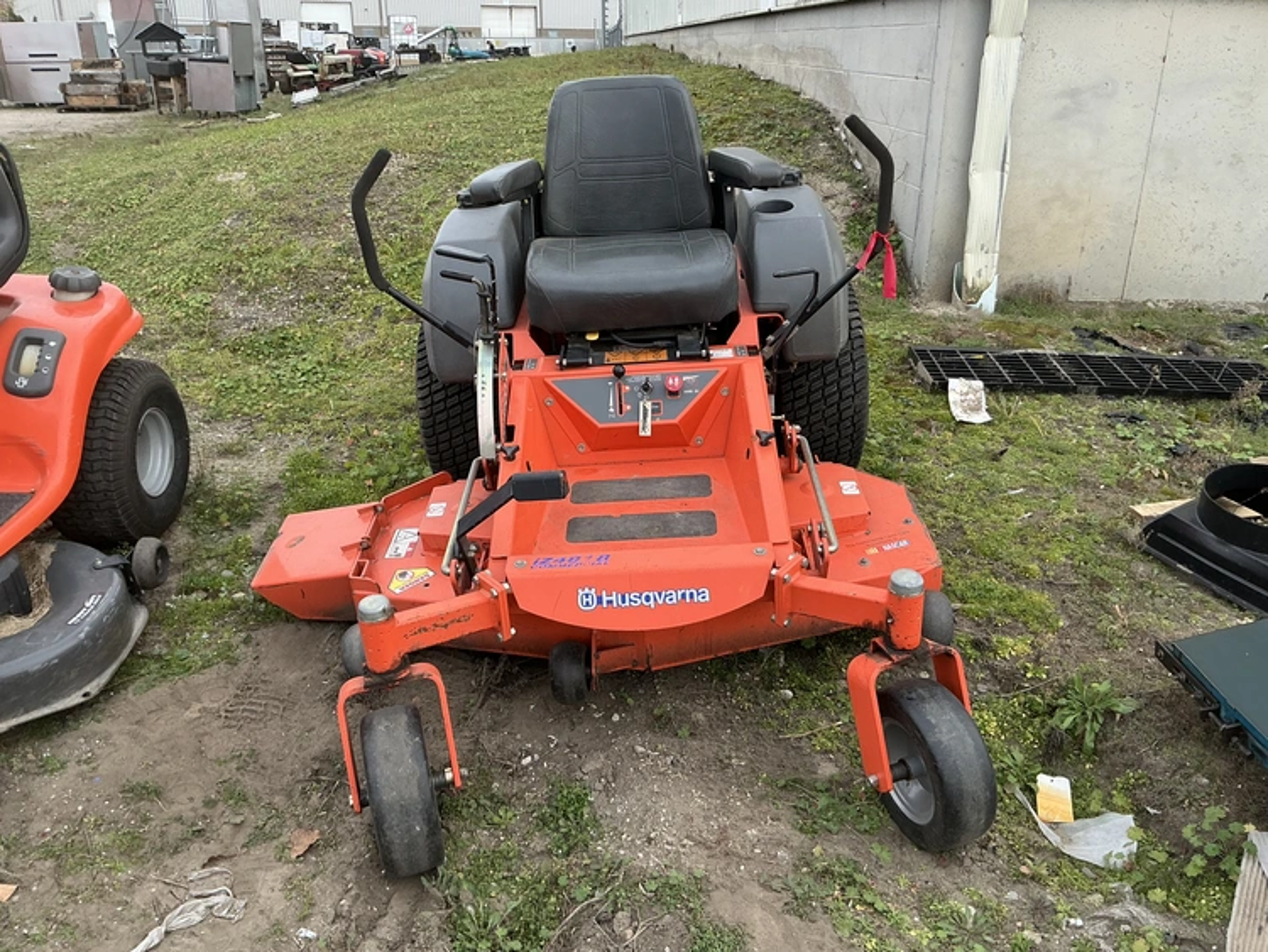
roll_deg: -0.7
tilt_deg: -22.7
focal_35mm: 28
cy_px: 476
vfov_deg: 49.8
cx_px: 634
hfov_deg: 63.4
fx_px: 1026
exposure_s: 1/165
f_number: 1.8
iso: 20
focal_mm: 3
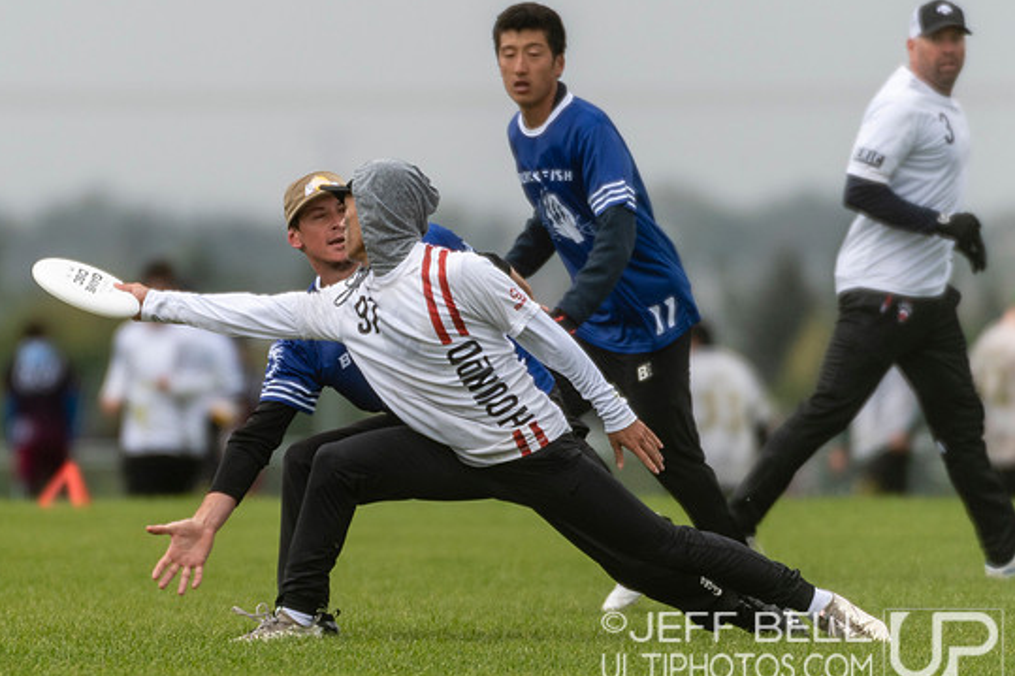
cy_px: 340
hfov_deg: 2.0
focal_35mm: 1009
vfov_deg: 1.4
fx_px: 28438
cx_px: 335
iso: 140
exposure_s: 1/1000
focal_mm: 400
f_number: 4
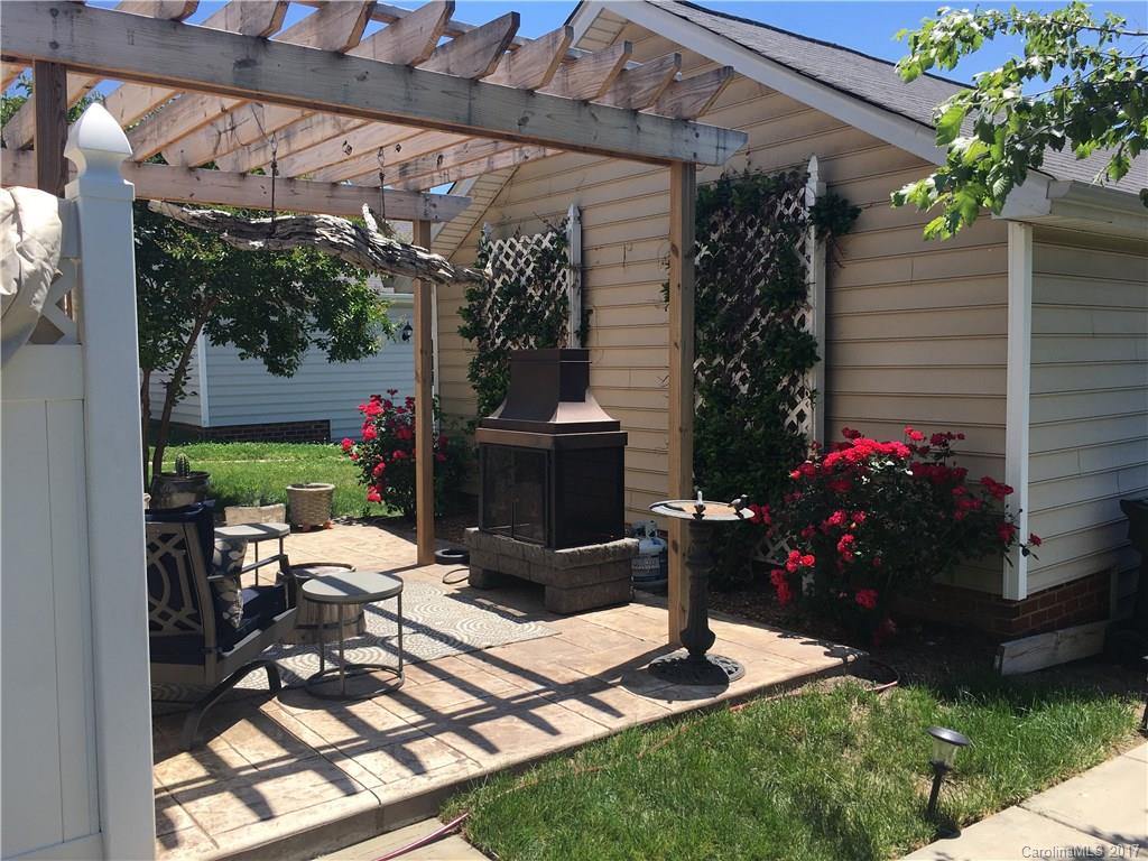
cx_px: 574
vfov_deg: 48.2
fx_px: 962
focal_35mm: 29
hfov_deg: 61.7
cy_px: 430
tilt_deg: -3.4
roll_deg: +1.0
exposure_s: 1/1131
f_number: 2.2
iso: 25
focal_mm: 4.15
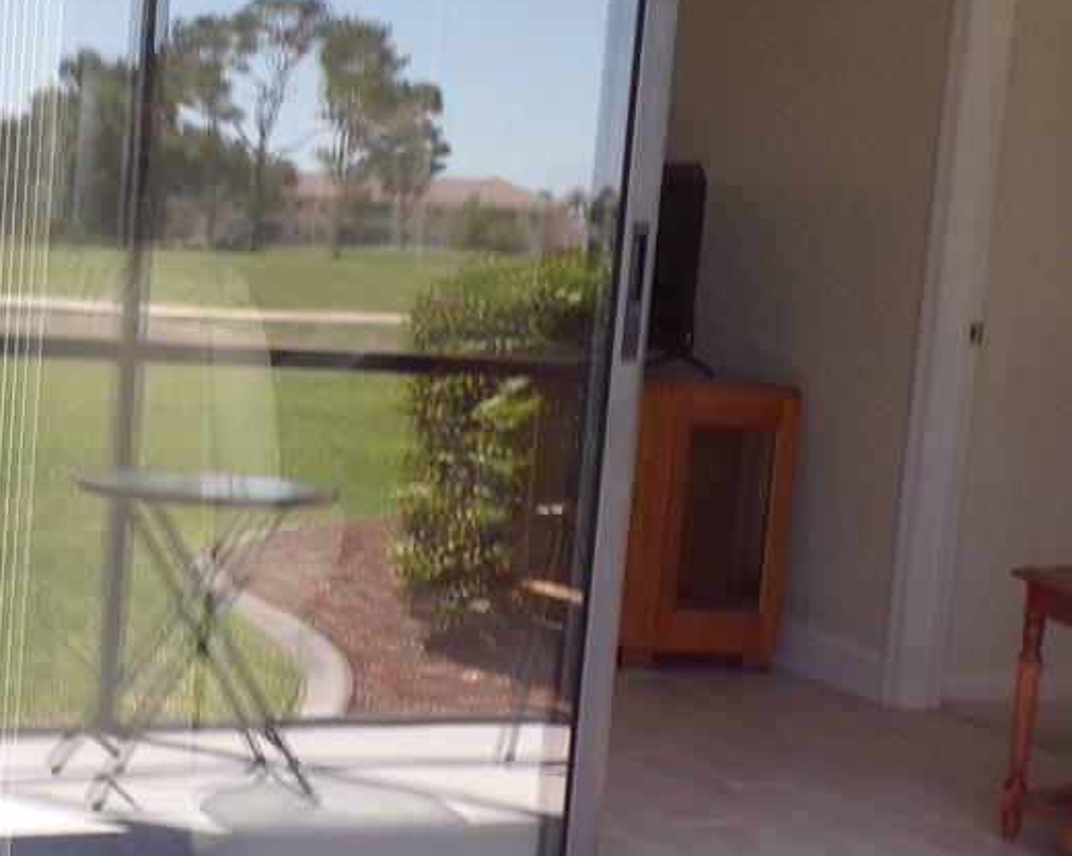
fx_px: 2283
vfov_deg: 21.2
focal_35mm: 72
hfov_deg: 25.8
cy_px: 449
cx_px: 167
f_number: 4.3
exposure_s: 1/58
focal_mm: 4.3
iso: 80
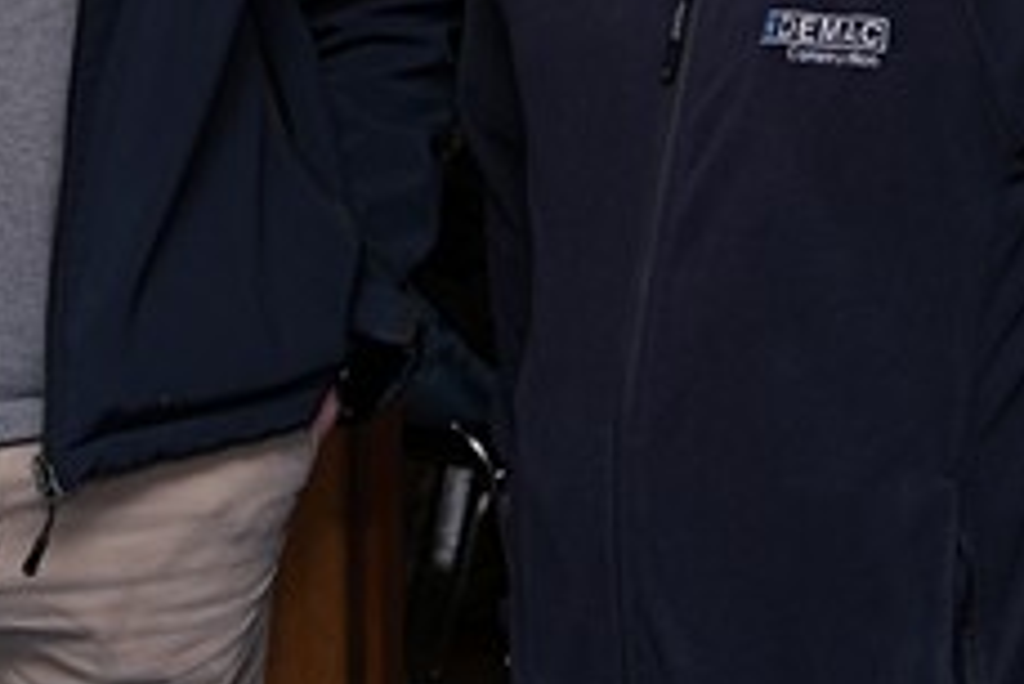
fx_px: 3956
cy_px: -188
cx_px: -40
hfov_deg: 14.5
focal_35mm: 139
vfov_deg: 9.7
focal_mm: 35
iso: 400
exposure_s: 1/250
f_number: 5
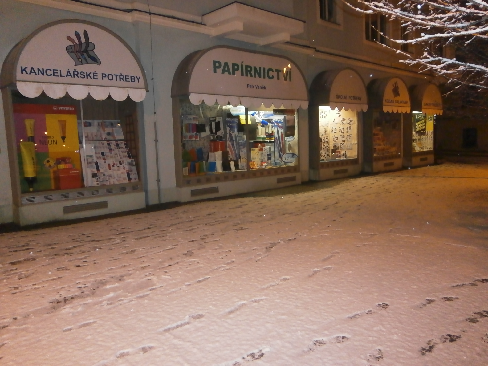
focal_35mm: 26
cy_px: 183
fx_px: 367
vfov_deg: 53.1
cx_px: 244
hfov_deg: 67.3
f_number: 2.8
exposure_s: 1/30
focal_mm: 4.7
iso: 640
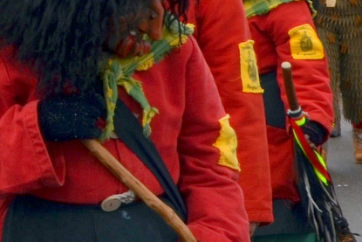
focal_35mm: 185
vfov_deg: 7.4
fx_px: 1861
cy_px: 19
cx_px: -147
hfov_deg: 10.8
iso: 100
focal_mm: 32
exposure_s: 1/200
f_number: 10
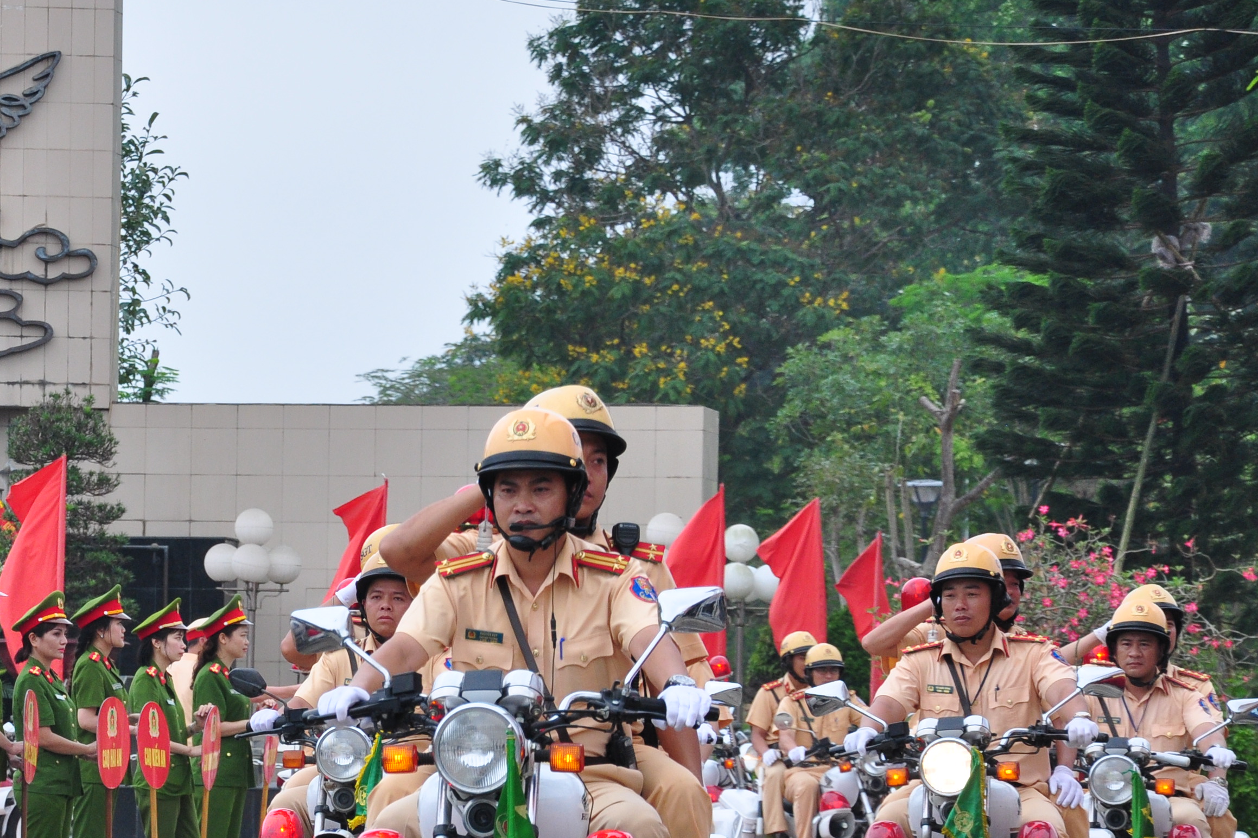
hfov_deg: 8.1
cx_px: 156
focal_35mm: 255
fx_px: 8910
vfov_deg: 5.4
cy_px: 688
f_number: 6.3
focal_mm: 92
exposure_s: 1/500
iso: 500
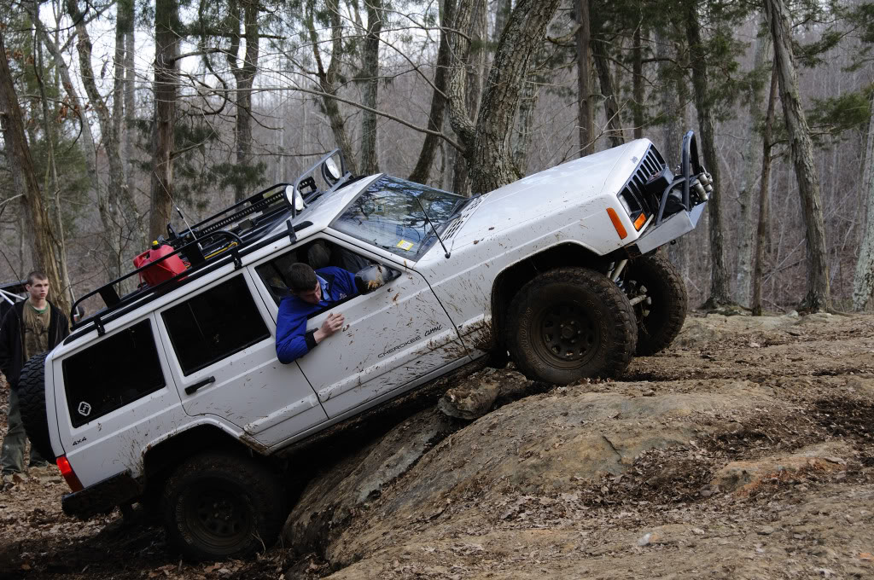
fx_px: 2000
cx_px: 437
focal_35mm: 82
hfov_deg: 24.6
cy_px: 290
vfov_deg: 16.5
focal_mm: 55
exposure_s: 1/60
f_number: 5.6
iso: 200
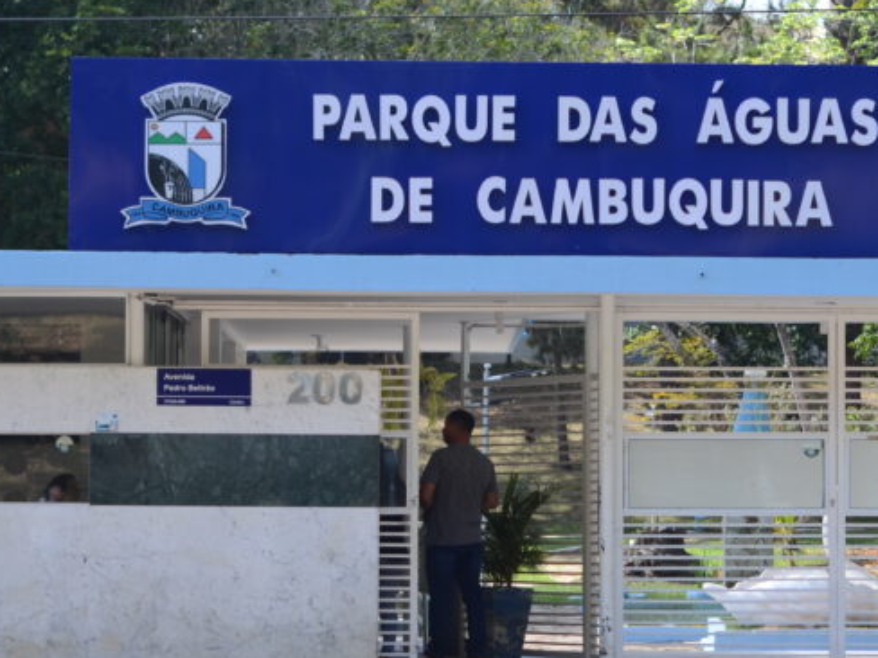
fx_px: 3830
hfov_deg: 13.1
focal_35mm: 151
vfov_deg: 9.8
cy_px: 297
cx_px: 551
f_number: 3.2
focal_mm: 50
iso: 100
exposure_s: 1/500
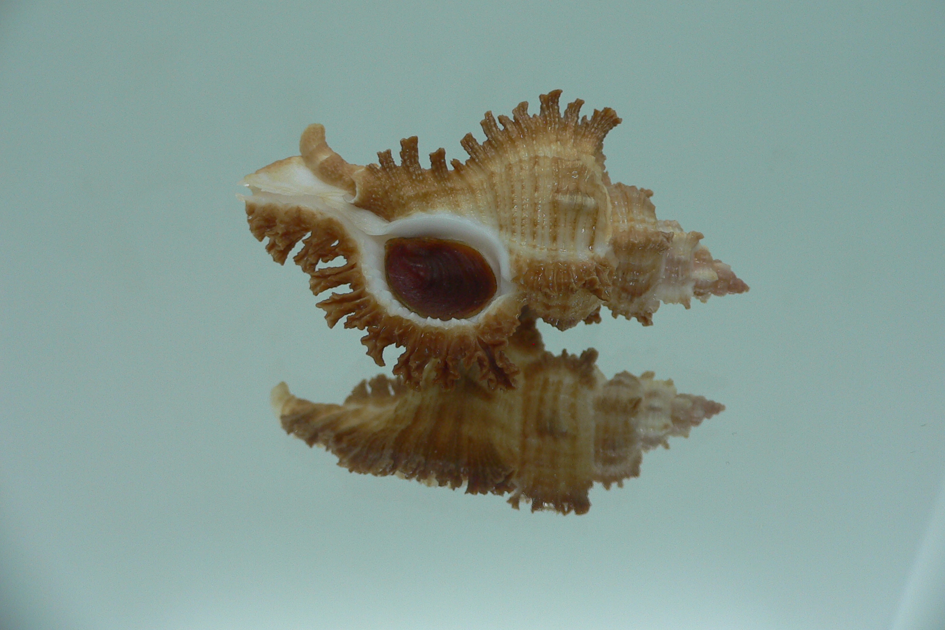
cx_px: 480
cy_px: 273
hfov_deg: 51.9
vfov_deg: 35.9
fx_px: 971
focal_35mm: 37
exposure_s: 1/60
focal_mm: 4.6
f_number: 2.8
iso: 80
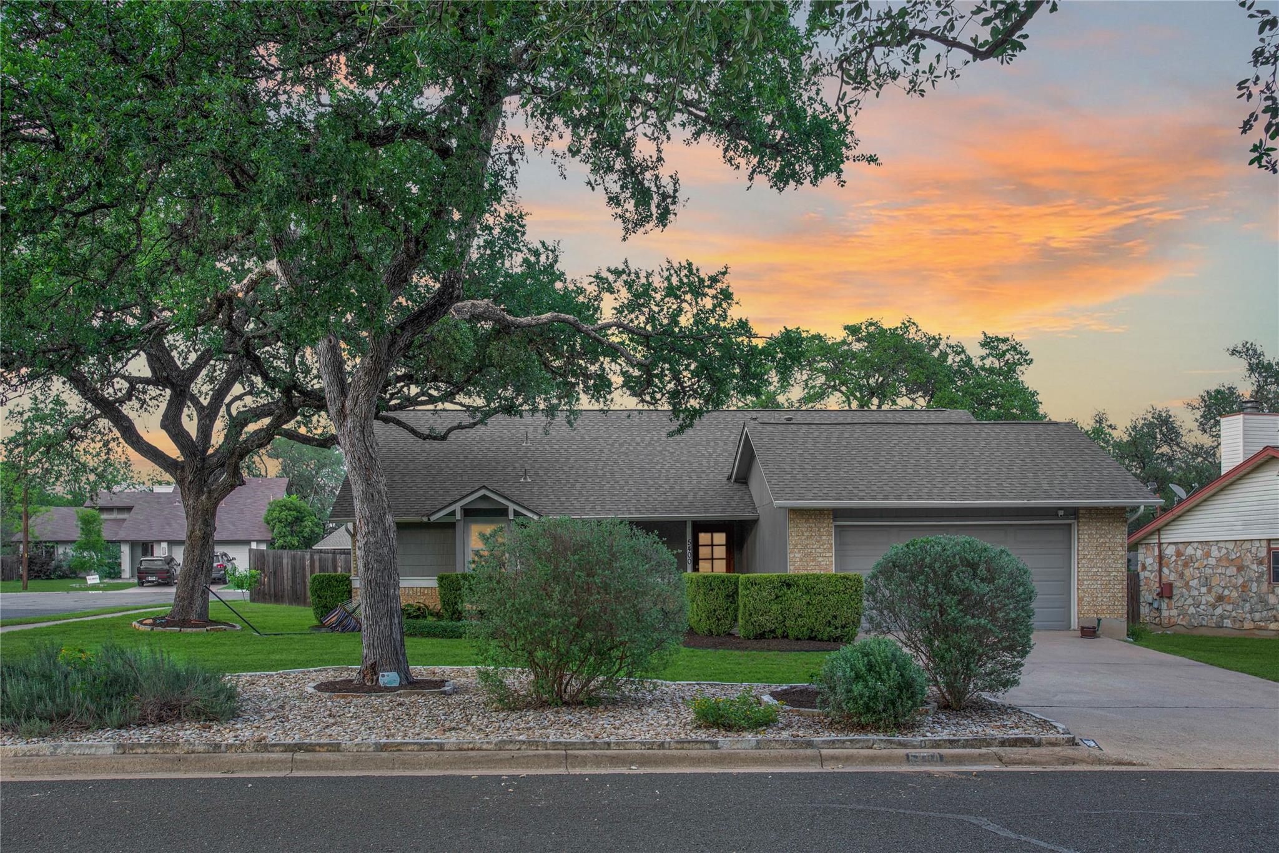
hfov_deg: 58.7
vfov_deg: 41.1
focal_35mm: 32
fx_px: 1137
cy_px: 426
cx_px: 640
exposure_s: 1/30
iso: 320
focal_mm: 32
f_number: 7.1
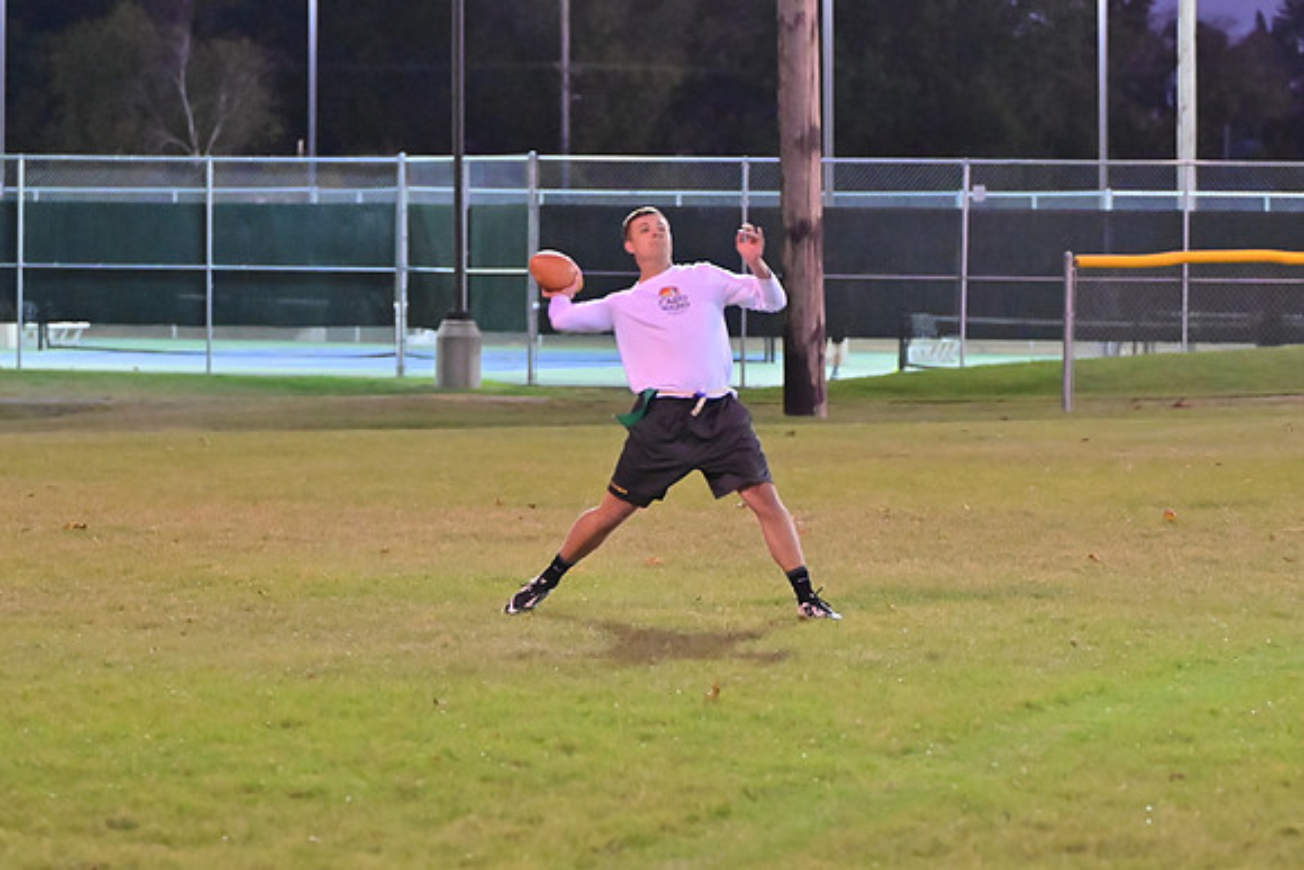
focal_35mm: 180
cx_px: 652
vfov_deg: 7.6
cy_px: 435
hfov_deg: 11.4
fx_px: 6521
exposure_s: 1/400
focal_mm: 120
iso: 6400
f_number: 4
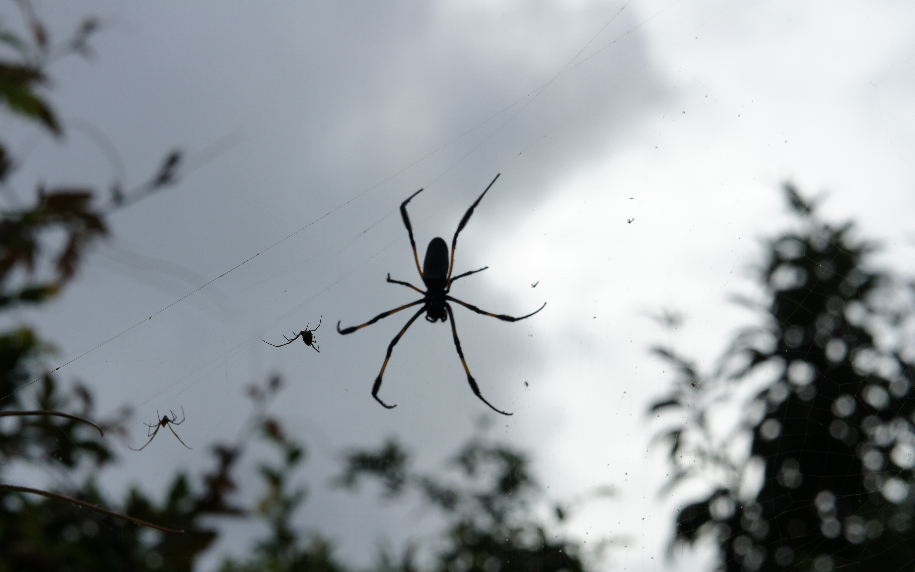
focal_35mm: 85
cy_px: 286
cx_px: 456
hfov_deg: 24.5
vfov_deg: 15.5
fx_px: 2108
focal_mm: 55
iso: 200
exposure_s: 1/320
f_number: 13
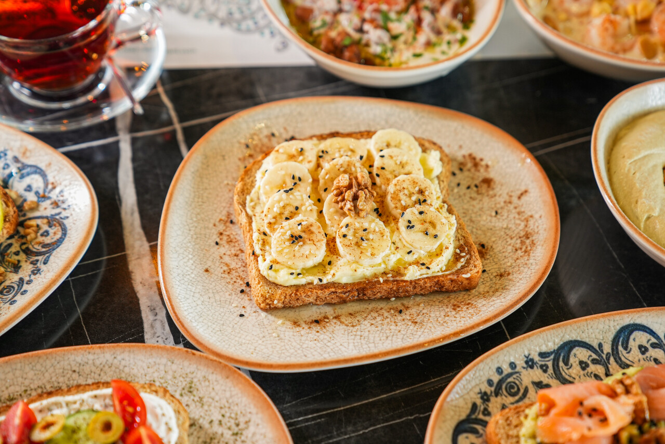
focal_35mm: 62
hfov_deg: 32.4
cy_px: 222
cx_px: 332
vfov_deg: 21.9
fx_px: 1146
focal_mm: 62
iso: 500
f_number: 3.2
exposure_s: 1/100
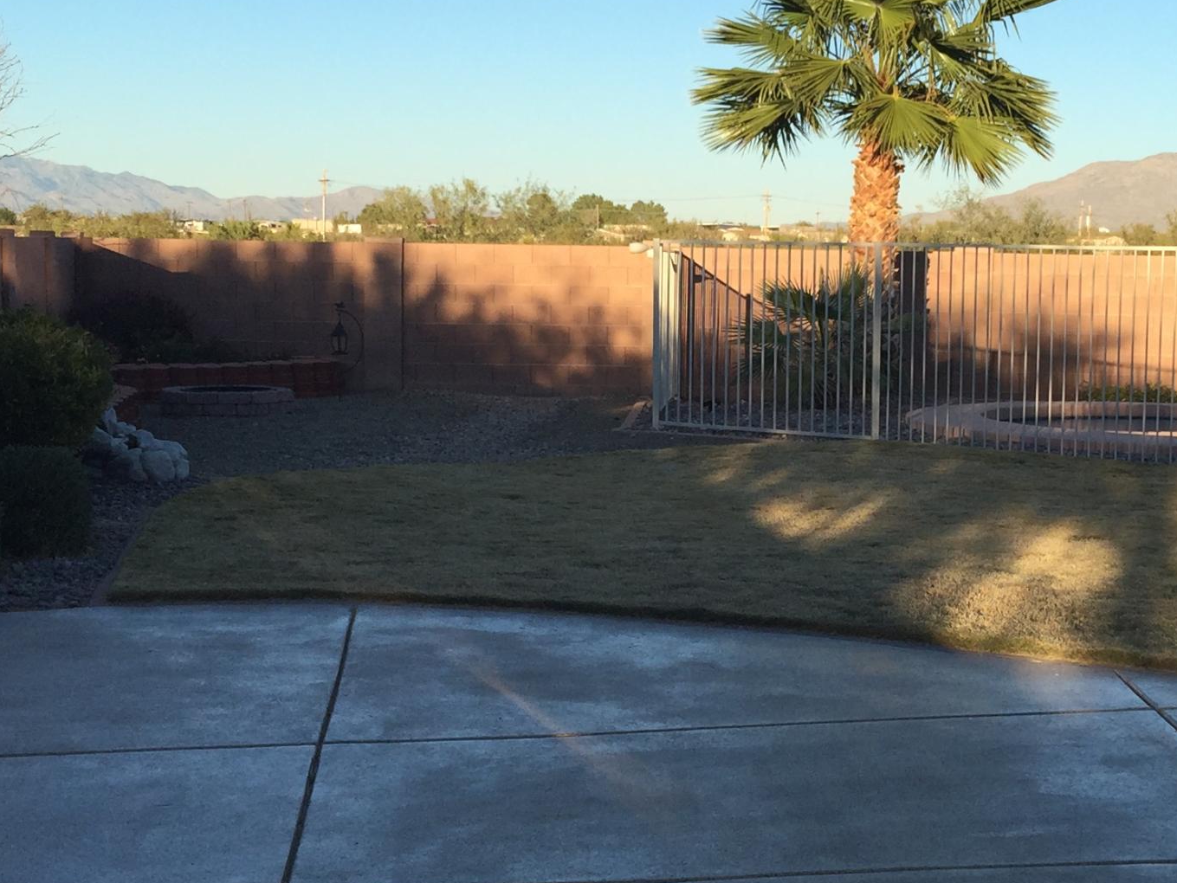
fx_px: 2177
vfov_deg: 22.9
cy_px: 450
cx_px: 742
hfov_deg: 30.1
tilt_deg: -5.4
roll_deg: -1.4
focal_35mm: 64
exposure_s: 1/1099
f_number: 2.2
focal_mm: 4.15
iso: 32
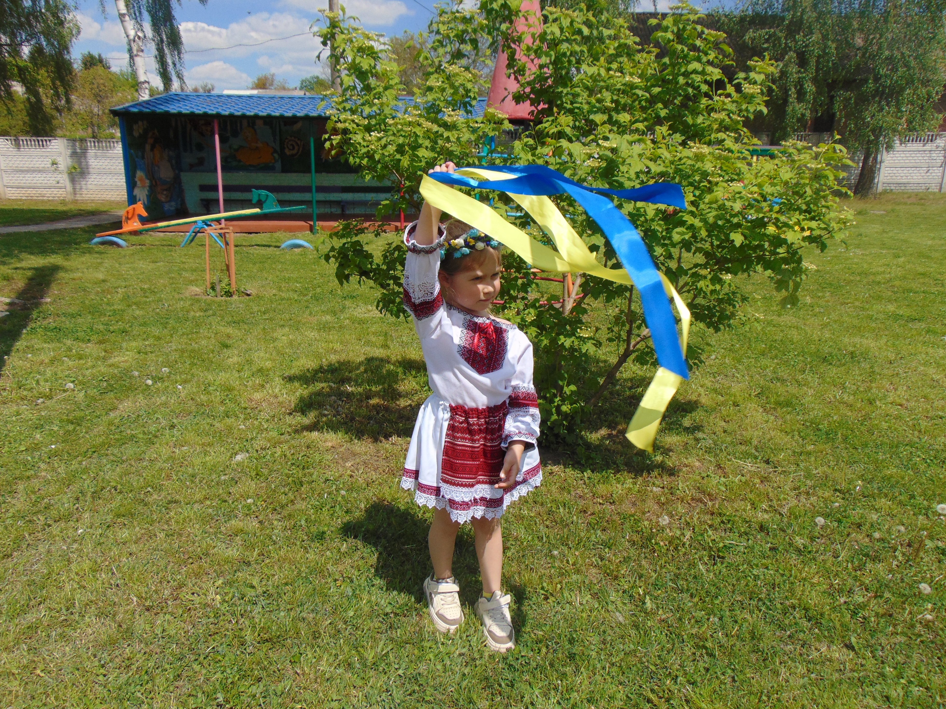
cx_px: 473
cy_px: 354
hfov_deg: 69.4
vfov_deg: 54.9
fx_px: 683
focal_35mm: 25
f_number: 7.7
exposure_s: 1/400
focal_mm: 4.5
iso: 80
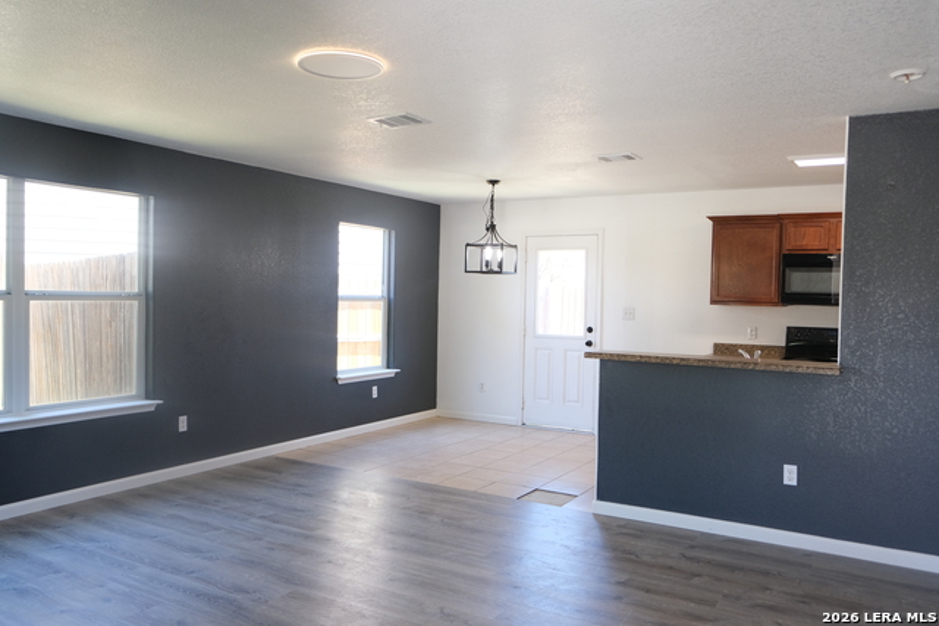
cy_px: 313
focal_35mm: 27
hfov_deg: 67.4
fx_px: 704
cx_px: 470
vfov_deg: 48.0
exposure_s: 1/70
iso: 320
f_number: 2.8
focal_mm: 18
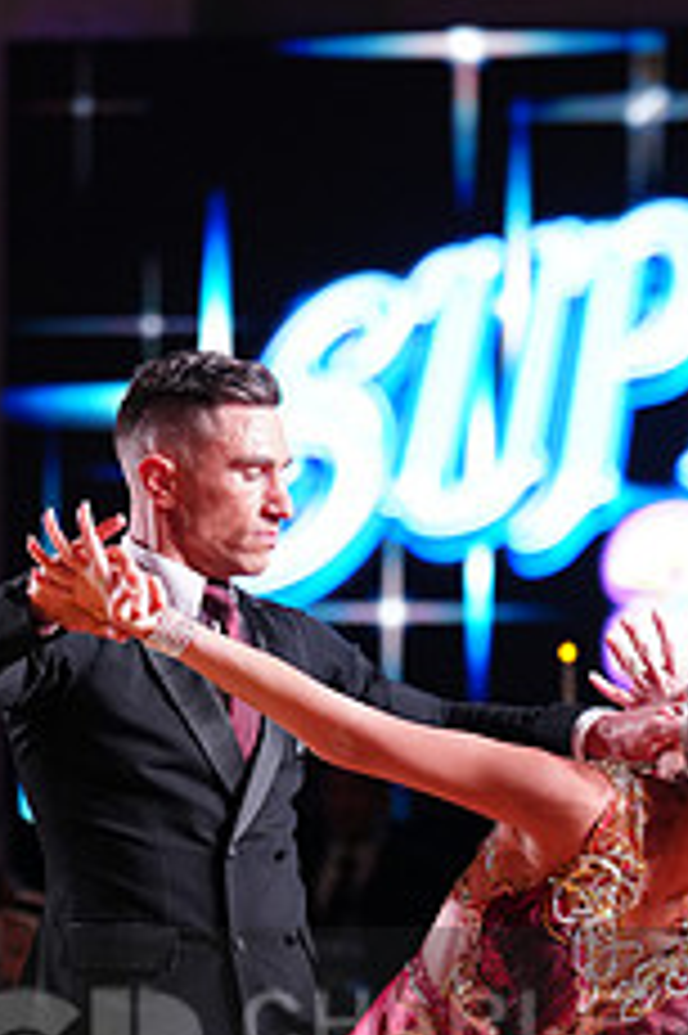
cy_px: 1080
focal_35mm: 298
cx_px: 519
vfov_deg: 6.9
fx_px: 8555
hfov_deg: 4.6
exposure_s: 1/400
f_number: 2.8
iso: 1600
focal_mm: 118
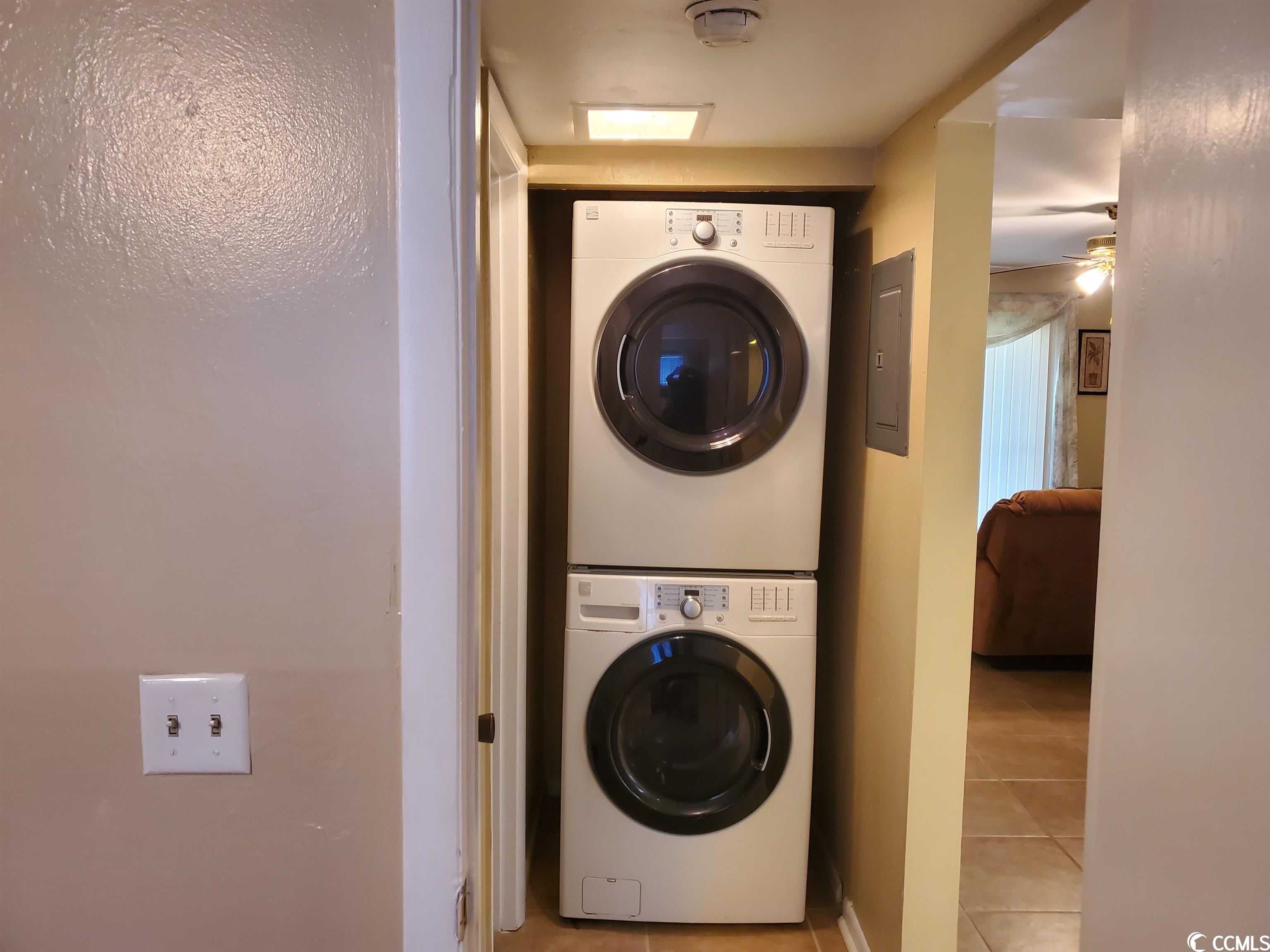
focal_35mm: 26
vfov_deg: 53.1
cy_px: 476
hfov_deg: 67.3
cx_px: 635
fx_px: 954
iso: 200
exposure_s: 1/40
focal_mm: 4.3
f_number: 1.5
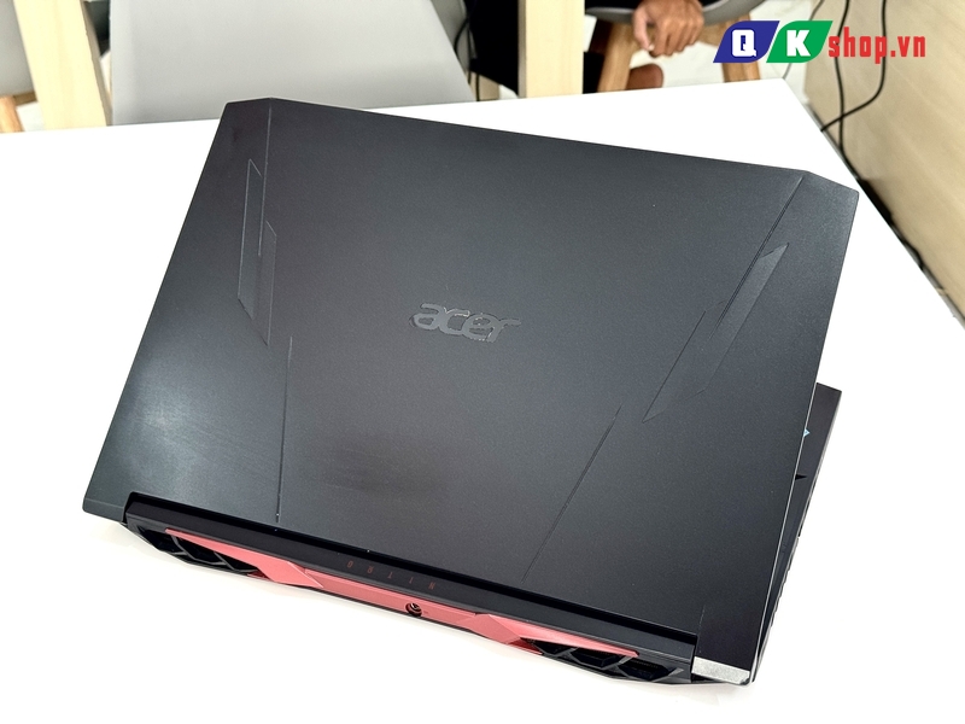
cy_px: 362
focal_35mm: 48
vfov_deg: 30.3
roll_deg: +2.8
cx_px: 482
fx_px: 1338
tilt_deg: -34.9
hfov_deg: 39.7
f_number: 1.78
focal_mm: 6.76
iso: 100
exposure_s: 1/113
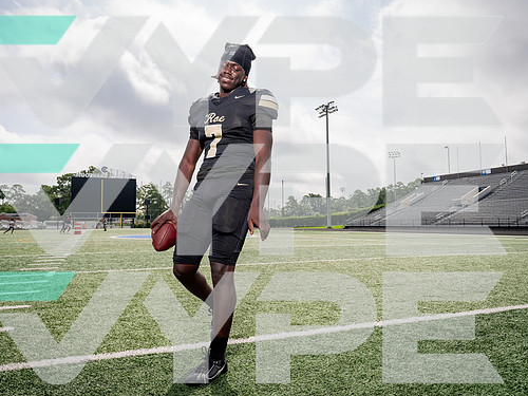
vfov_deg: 49.7
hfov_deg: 63.3
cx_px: 239
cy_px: 200
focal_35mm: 28
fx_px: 427
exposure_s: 1/1600
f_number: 6.3
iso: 320
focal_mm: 24
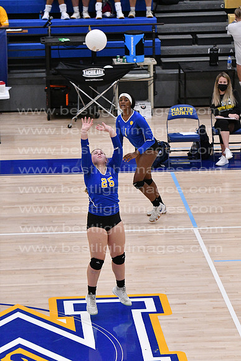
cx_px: 120
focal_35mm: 174
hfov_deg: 7.9
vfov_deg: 11.8
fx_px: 1746
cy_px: 180
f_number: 3.2
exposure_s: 1/1250
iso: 6400
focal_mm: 116
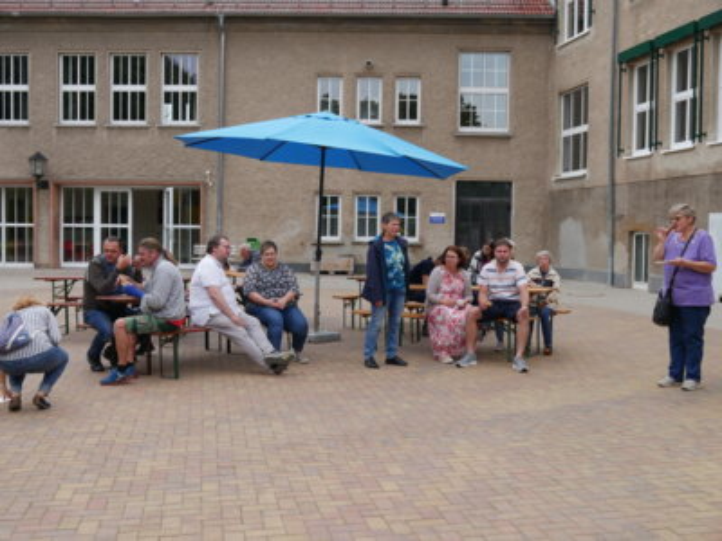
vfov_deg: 32.9
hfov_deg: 42.9
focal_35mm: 44
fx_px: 918
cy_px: 270
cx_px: 361
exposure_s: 1/250
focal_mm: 22
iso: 200
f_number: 6.3
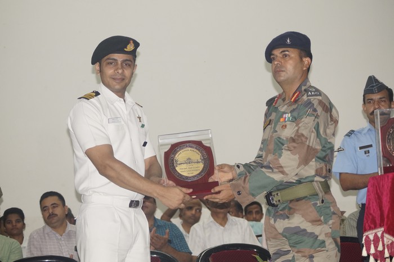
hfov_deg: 24.6
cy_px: 131
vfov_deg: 16.5
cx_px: 197
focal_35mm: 82
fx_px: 902
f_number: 4
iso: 800
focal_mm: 55
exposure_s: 1/160
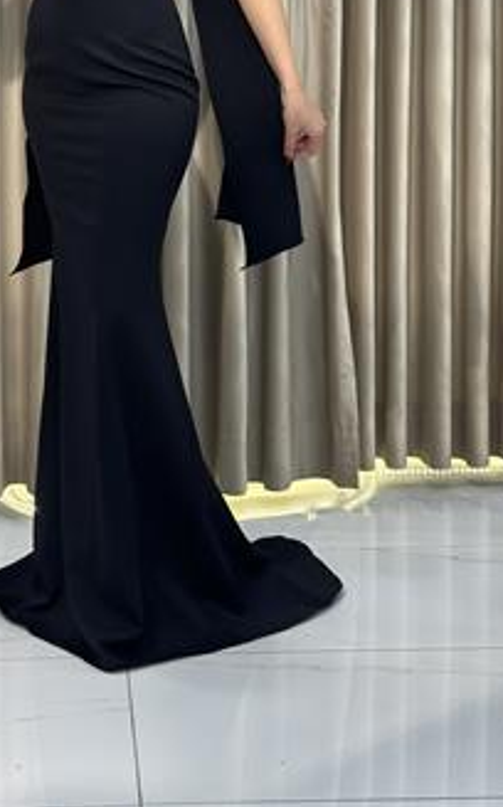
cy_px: 152
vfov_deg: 24.5
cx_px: 163
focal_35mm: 83
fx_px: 1823
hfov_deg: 15.7
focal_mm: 6.86
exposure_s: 1/100
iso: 80
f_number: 1.78
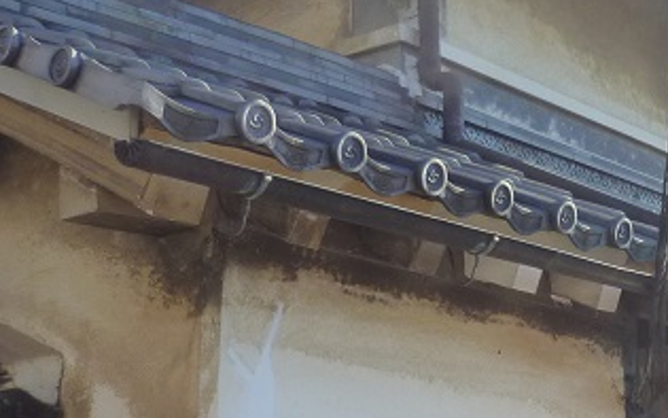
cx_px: 768
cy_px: 438
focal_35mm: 69
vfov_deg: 18.3
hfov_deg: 26.9
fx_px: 1256
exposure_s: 1/200
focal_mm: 4.5
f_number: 4
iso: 125
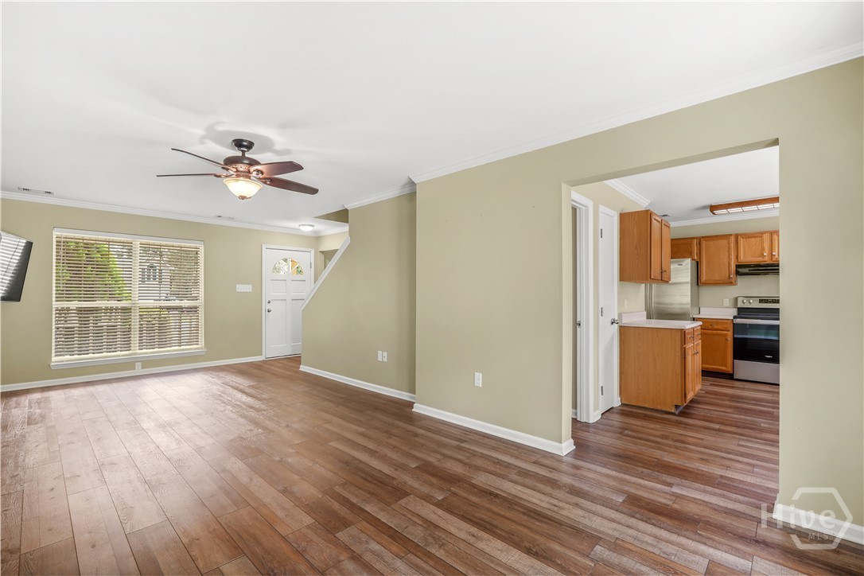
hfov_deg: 96.7
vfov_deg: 73.7
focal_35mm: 16
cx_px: 432
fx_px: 384
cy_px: 288
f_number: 10
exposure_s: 4
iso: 100
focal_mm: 16
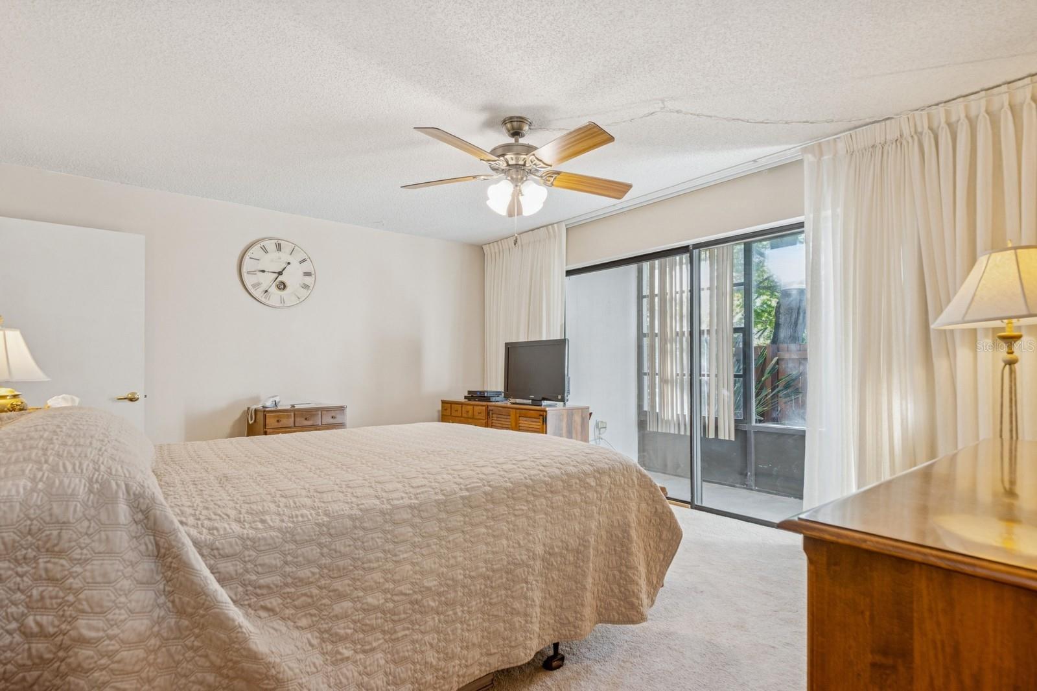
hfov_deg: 90.0
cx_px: 518
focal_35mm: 18
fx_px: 518
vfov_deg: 67.4
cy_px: 346
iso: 200
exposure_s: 1/2
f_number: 8
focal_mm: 12
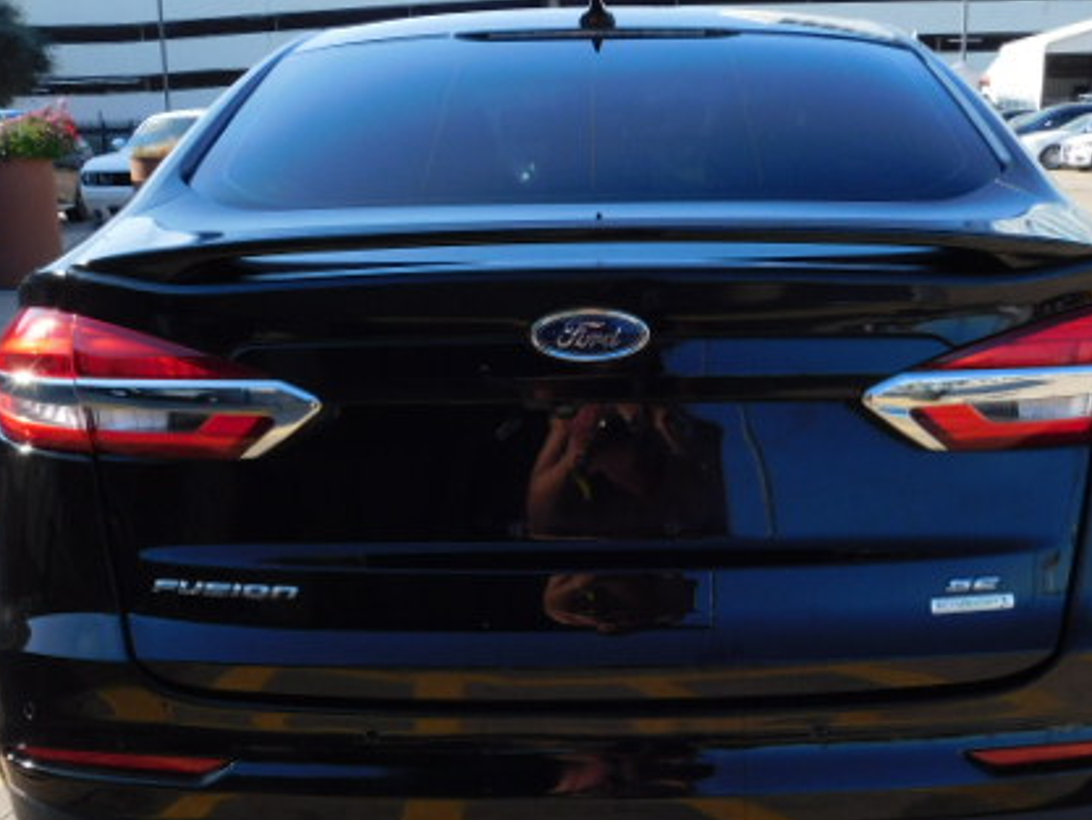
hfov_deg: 41.2
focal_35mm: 46
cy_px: 503
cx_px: 597
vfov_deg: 31.4
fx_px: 1452
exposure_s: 1/640
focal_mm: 5.3
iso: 125
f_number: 3.2
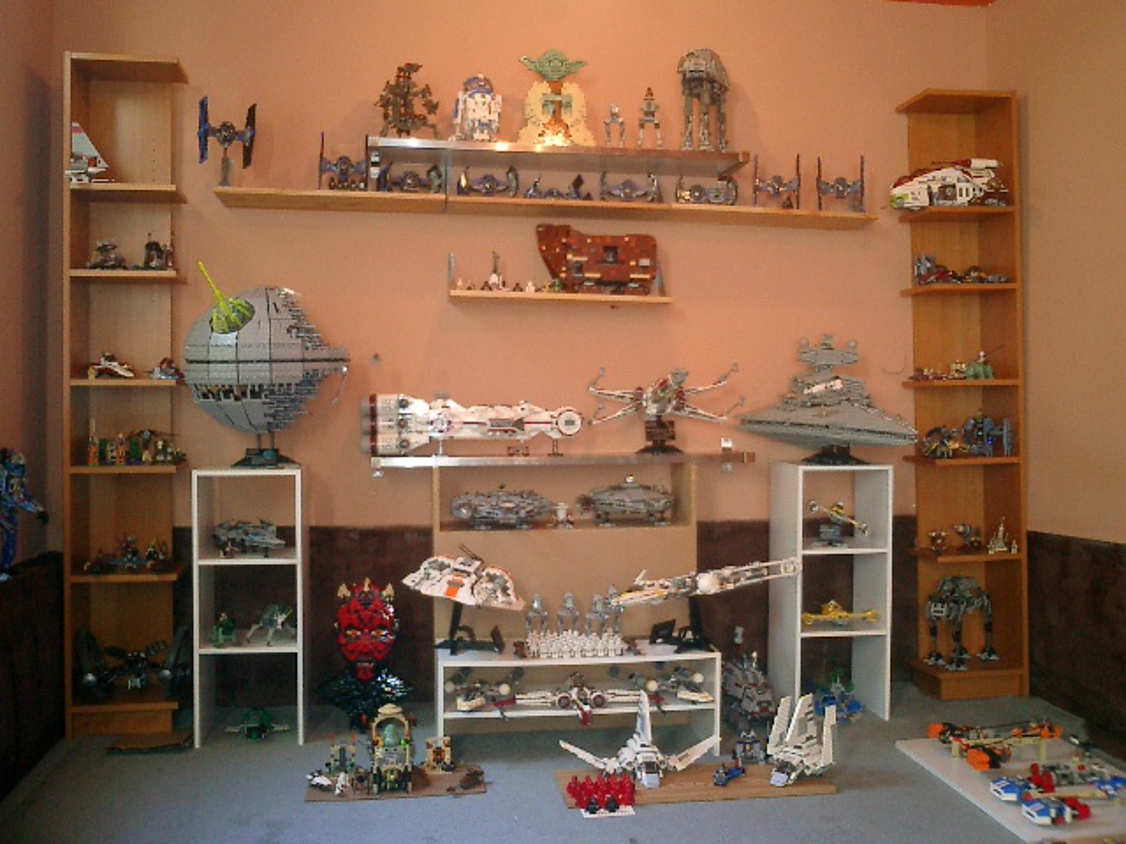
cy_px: 422
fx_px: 1171
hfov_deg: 51.4
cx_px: 563
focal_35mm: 36
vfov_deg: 39.7
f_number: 3.2
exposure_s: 1/30
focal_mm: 7.5
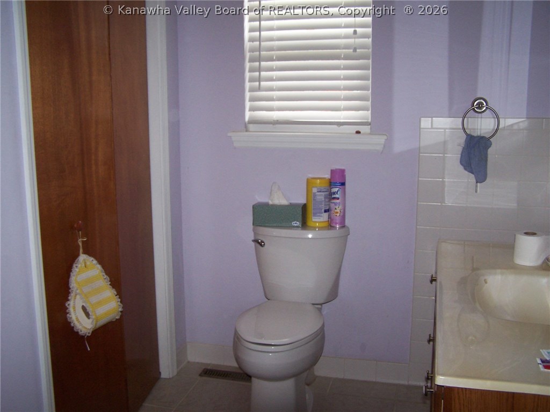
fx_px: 604
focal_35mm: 38
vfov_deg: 37.7
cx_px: 275
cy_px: 206
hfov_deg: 49.0
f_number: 2.8
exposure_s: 1/60
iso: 140
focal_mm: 6.3
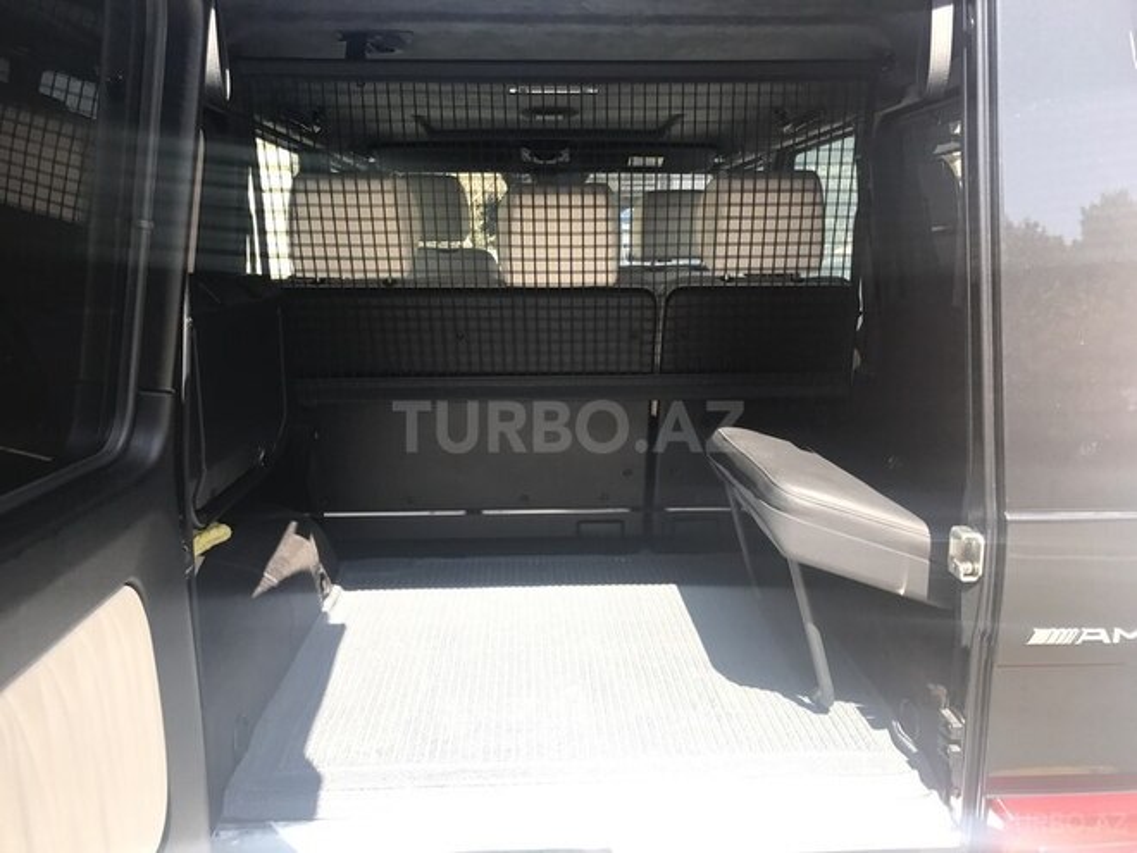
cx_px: 568
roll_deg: +0.2
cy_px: 426
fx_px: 920
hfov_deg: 63.4
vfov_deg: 49.7
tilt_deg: -9.7
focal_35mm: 28
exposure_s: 1/383
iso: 20
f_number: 1.8
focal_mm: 3.99
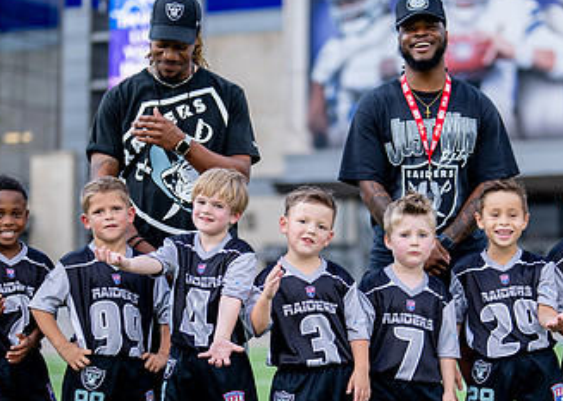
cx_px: 339
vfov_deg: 12.5
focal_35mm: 114
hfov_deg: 17.6
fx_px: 1821
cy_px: 286
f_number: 1.2
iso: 100
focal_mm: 50
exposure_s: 1/1250
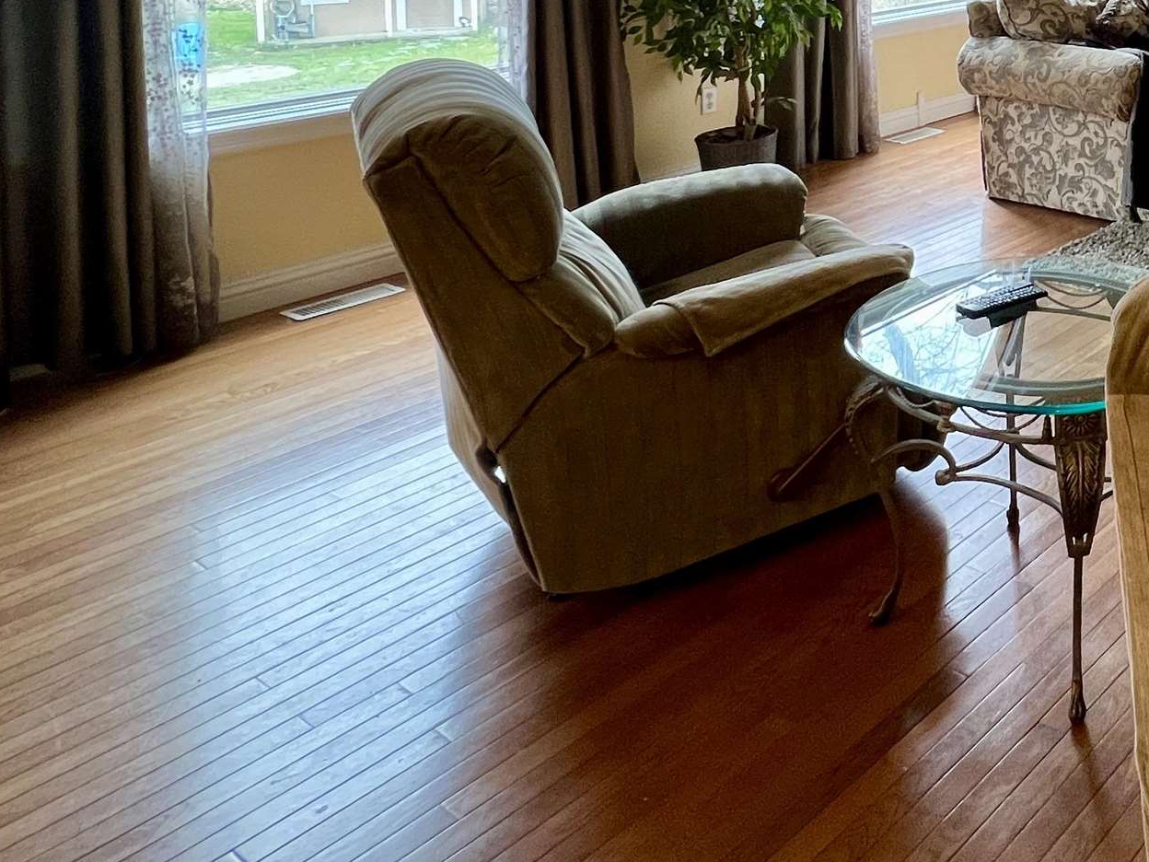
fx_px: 1062
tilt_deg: -3.3
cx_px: 1287
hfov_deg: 43.1
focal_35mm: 32
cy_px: -95
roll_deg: -0.2
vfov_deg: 36.9
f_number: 1.8
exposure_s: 1/60
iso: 160
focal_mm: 1.57
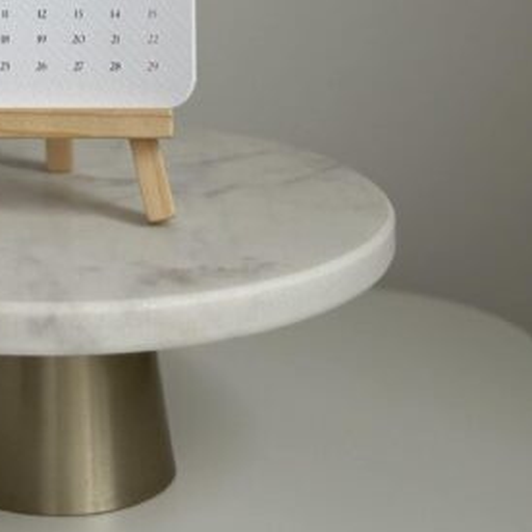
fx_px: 2139
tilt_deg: -5.7
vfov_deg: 13.7
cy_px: -156
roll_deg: +0.1
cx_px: 25
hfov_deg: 14.0
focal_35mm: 123
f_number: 1.78
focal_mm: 6.76
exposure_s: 1/95
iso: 100
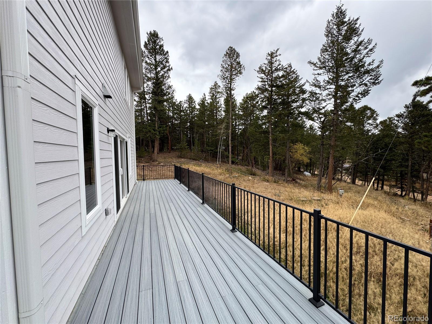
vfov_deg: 85.7
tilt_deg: -2.5
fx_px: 175
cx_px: 216
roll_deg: +0.9
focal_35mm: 14
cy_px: 162
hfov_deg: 102.1
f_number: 2.2
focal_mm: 2.22
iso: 40
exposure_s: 1/252
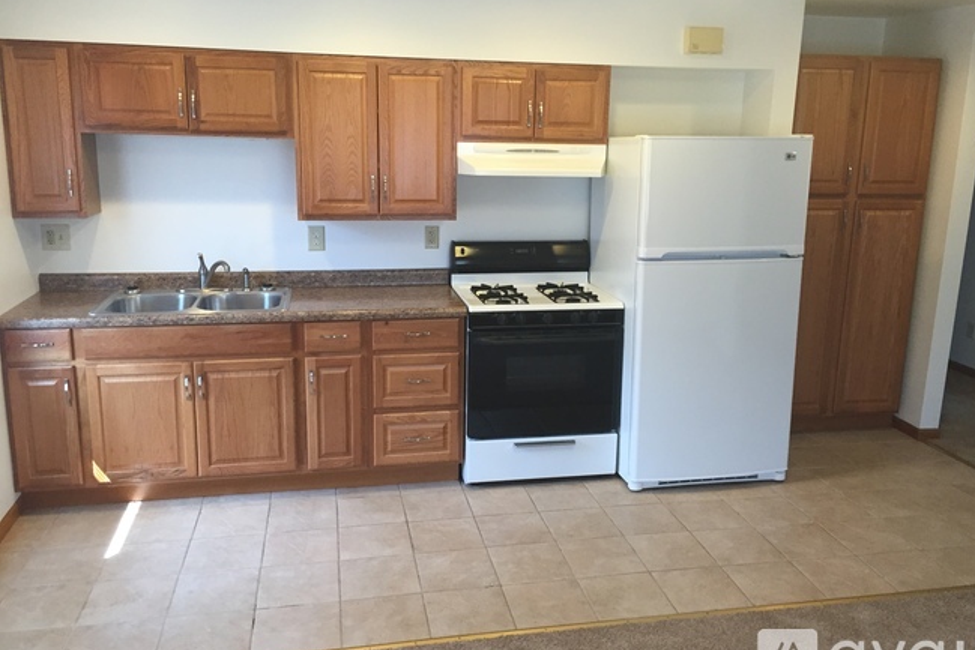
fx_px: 840
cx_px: 500
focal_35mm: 31
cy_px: 314
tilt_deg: -13.9
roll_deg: -1.7
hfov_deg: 60.3
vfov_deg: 42.3
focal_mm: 4.15
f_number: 2.2
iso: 50
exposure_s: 1/30
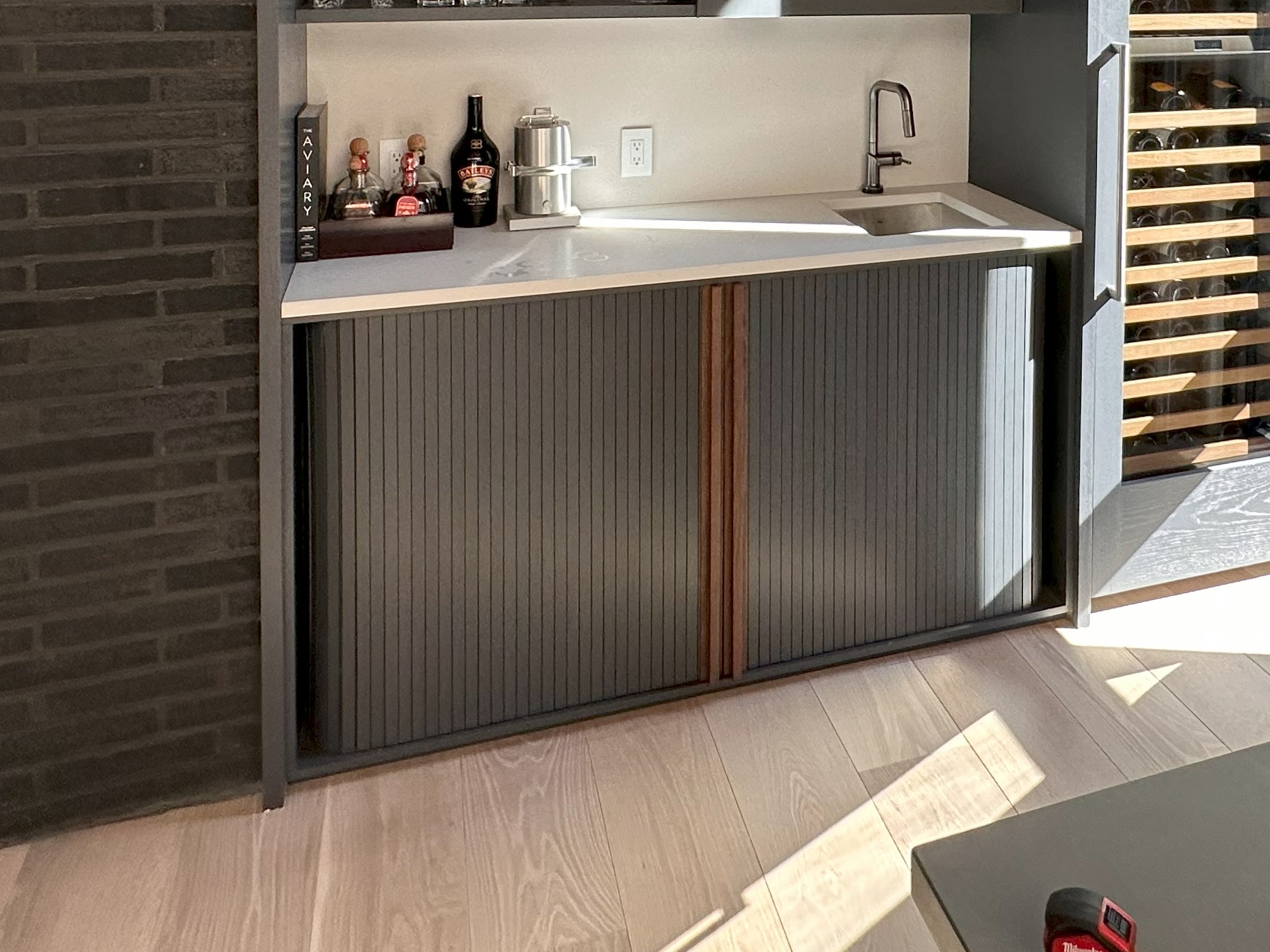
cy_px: -15
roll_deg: -0.9
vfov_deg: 39.6
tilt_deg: -2.6
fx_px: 1137
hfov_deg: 57.6
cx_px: 801
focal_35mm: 31
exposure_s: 1/99
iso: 125
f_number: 2.2
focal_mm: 2.22
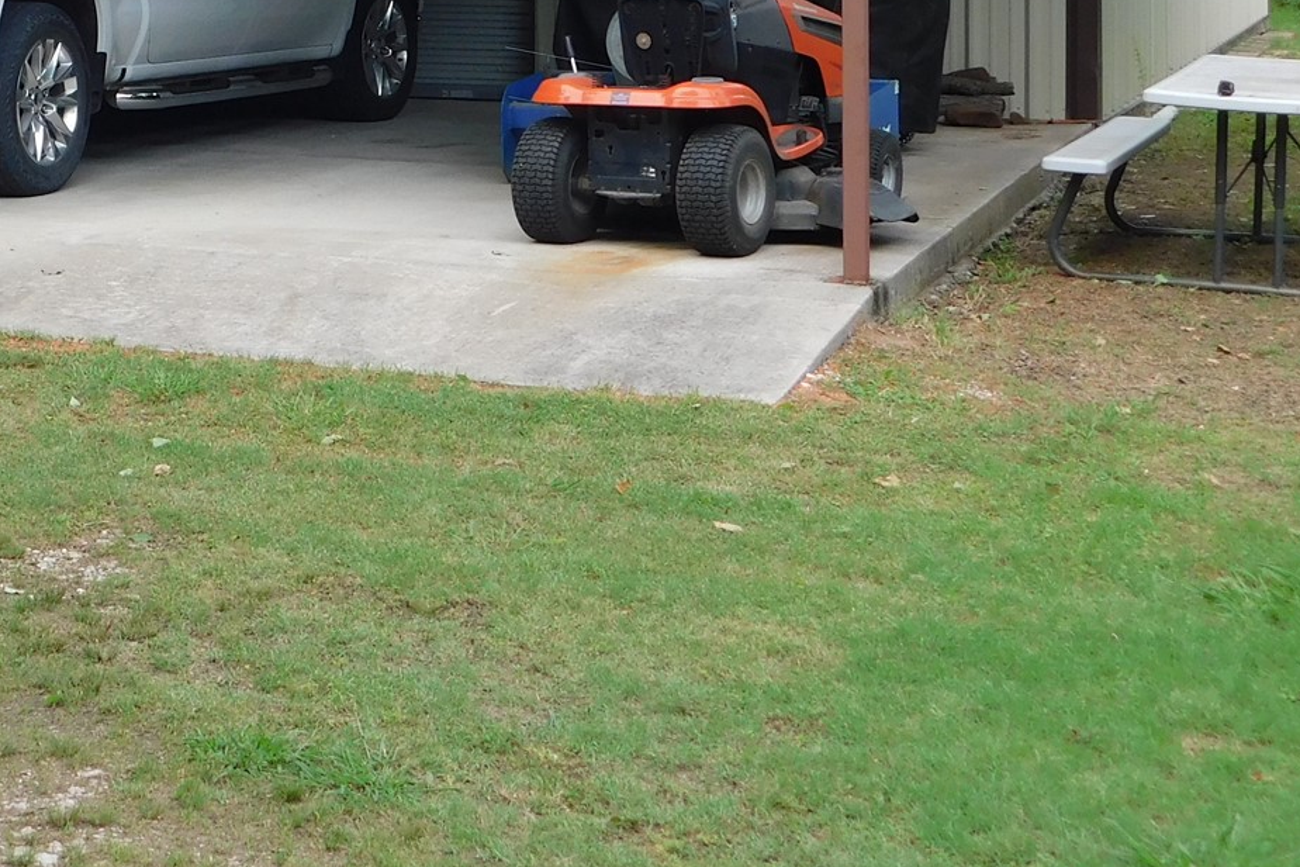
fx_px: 2997
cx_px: 79
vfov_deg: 15.9
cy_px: -110
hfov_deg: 23.7
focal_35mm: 83
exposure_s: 1/200
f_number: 3.5
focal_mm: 6.3
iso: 125
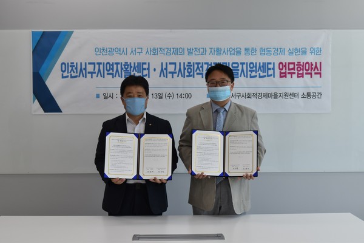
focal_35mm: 51
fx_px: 516
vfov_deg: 26.5
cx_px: 182
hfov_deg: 38.9
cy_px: 122
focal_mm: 34
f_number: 7.1
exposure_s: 1/160
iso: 400
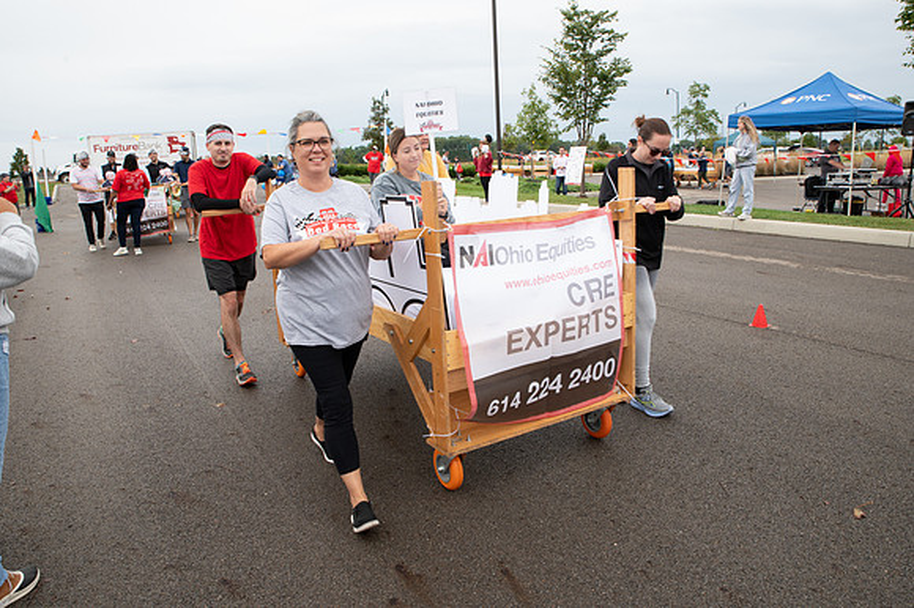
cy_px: 282
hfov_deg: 70.0
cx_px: 451
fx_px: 652
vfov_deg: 50.0
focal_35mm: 26
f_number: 10
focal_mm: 24
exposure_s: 1/200
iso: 640
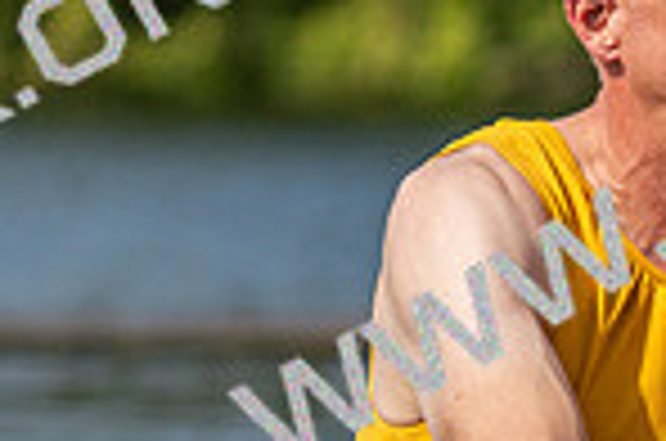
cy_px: 475
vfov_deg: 1.3
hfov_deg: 2.0
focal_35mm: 1018
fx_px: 18792
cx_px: 788
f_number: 5.6
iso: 200
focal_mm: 259
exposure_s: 1/1600
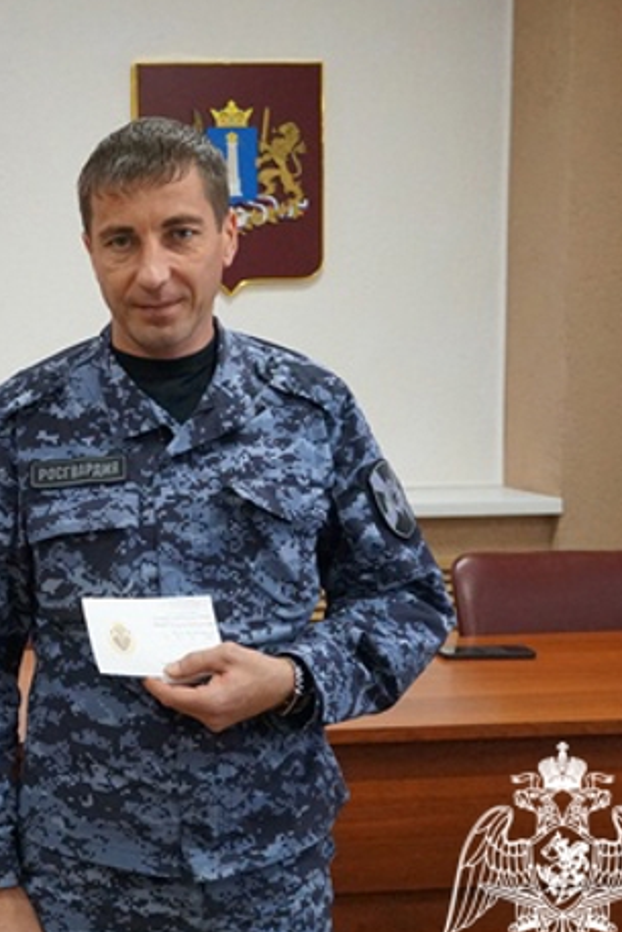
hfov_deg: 20.3
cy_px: 479
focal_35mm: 64
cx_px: -63
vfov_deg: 31.4
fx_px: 1657
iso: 5000
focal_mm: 26
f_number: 4
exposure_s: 1/160
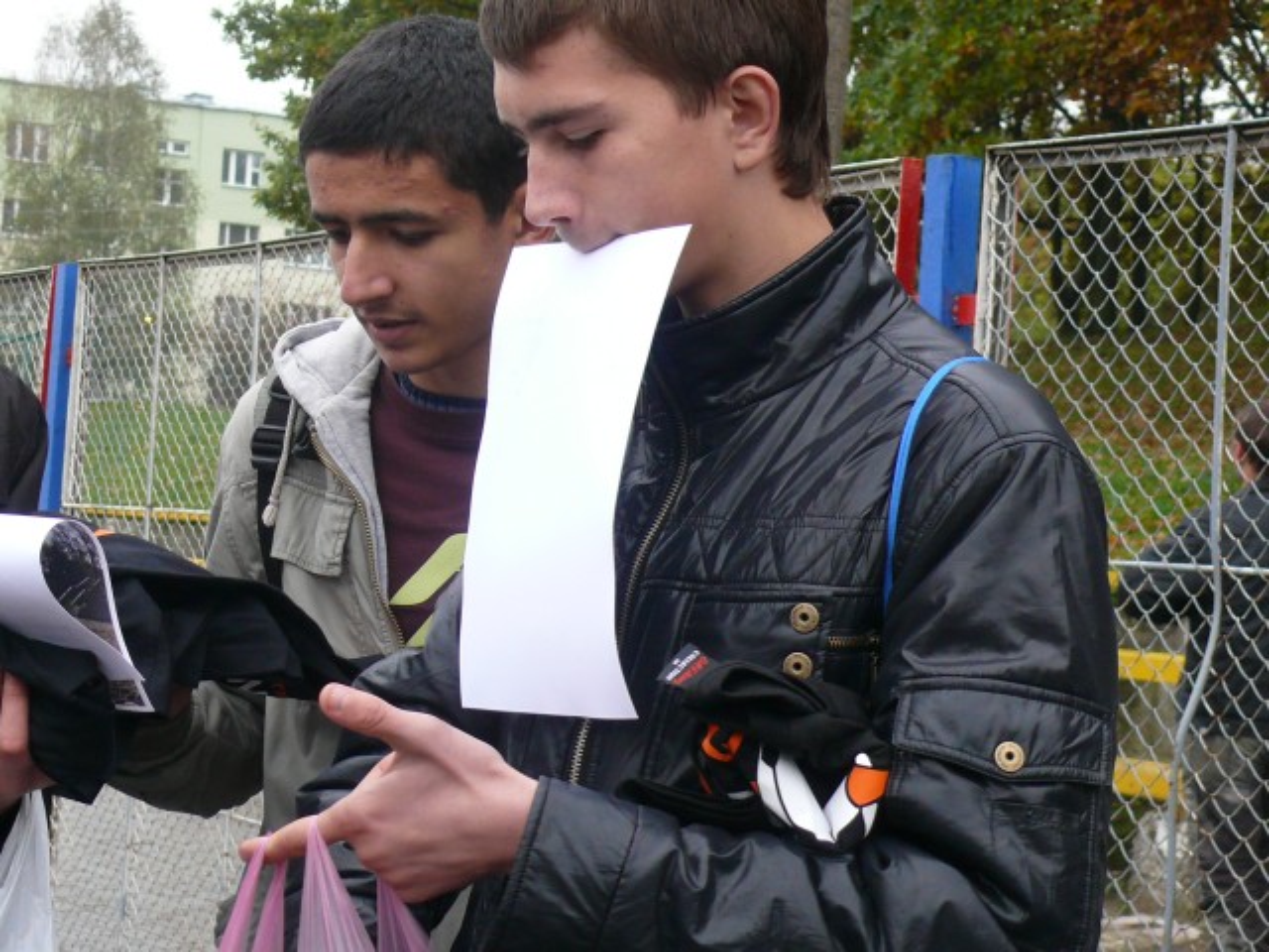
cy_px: 476
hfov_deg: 23.8
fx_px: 3006
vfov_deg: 18.0
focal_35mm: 82
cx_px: 634
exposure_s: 1/125
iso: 200
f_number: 3.2
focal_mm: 12.1
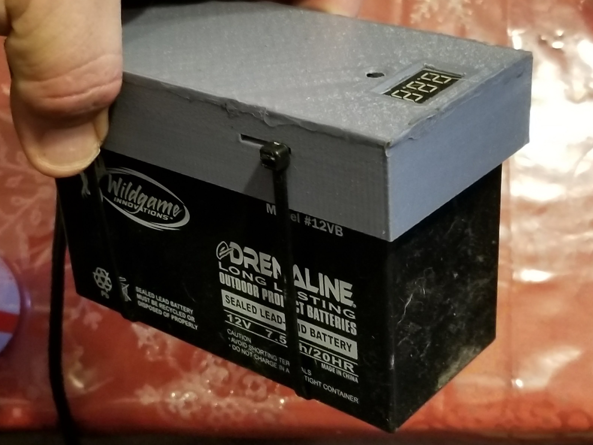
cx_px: 243
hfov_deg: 55.0
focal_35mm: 33
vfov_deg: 42.9
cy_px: 203
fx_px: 565
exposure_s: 1/60
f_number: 1.7
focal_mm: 4.3
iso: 400
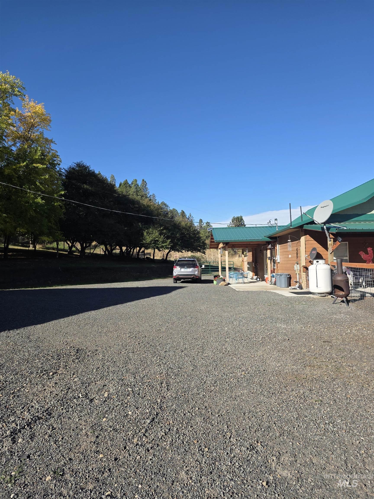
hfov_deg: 58.9
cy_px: 250
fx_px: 331
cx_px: 187
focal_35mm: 23
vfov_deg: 73.9
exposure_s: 1/4434
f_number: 1.7
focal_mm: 6.3
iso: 80
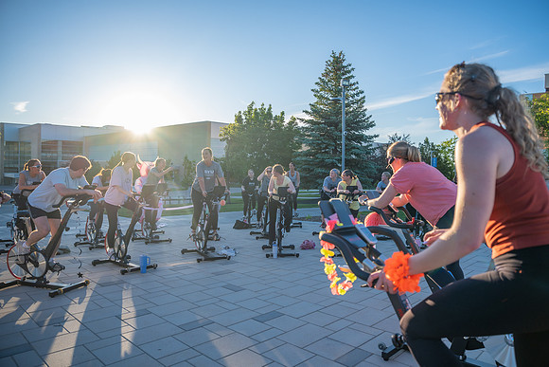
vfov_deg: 51.6
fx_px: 379
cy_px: 184
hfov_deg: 71.8
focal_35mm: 25
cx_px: 280
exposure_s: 1/640
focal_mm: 24
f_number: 3.2
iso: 100
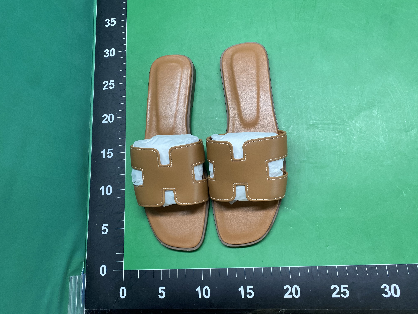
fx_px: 314
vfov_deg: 53.1
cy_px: 157
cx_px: 209
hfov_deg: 67.3
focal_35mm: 26
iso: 125
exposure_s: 1/100
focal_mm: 4.25
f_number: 1.8
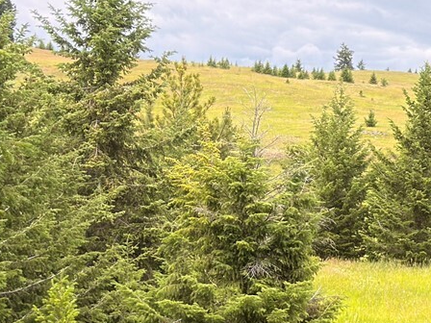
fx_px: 1556
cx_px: 524
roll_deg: -0.8
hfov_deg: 15.2
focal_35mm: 125
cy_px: 267
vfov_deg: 11.8
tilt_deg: -3.1
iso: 100
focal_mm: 6.76
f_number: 1.78
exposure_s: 1/474
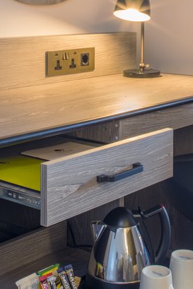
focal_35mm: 70
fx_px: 562
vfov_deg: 28.6
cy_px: 92
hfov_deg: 19.5
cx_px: 116
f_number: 16
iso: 160
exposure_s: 4
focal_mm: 24
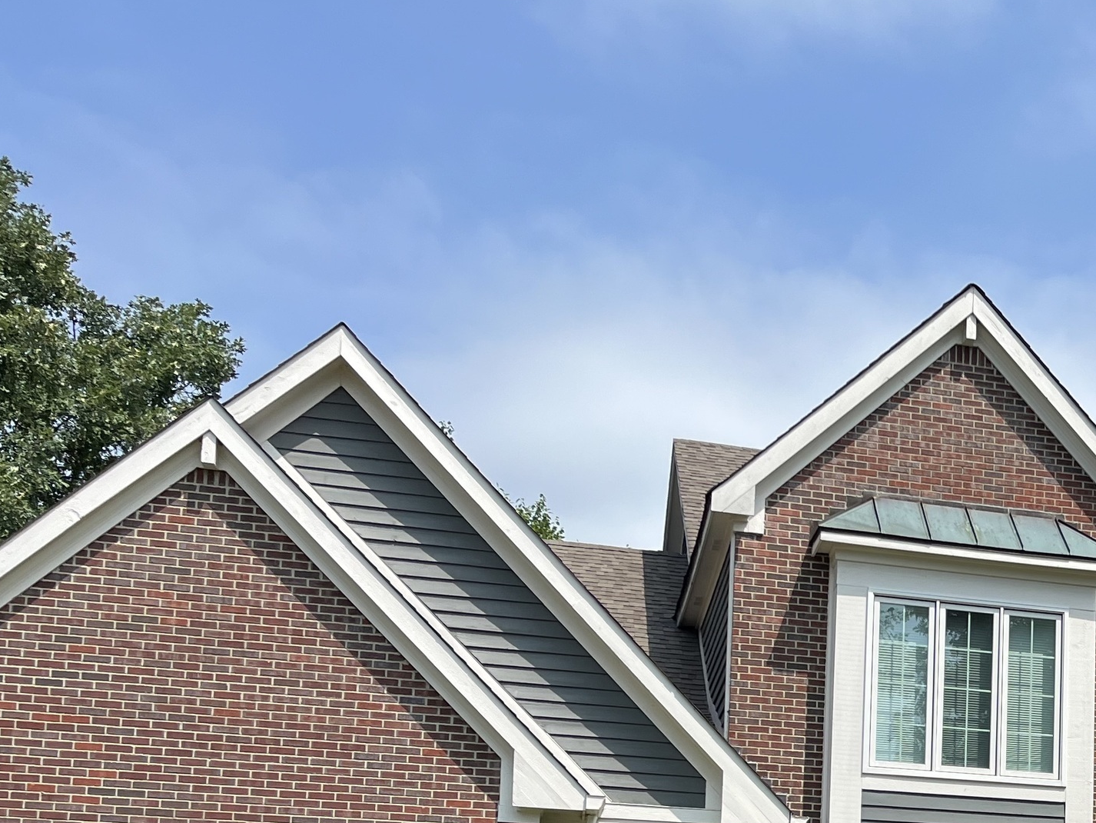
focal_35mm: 56
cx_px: 1137
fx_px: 1773
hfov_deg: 31.3
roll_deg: -0.7
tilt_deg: +6.6
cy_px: 865
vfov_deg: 24.6
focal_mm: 5.1
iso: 50
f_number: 1.6
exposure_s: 1/3049
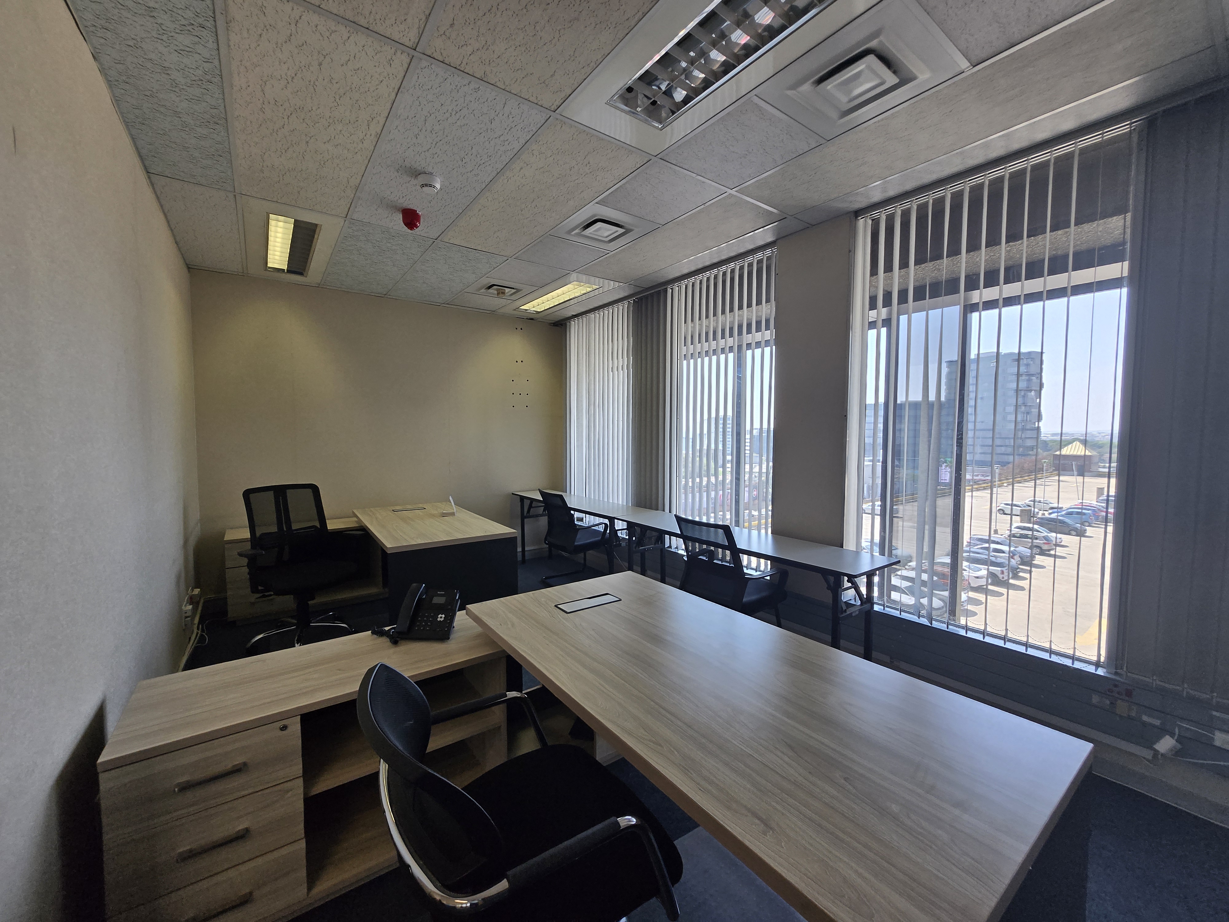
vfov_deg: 89.9
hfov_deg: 106.2
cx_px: 614
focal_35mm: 13
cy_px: 461
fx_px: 462
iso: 50
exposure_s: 1/100
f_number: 2.2
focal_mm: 1.7
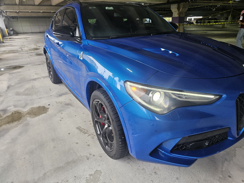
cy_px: 92
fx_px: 162
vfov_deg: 58.9
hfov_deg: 73.9
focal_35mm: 23
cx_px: 122
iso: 50
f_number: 1.7
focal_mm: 6.3
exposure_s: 1/65.3
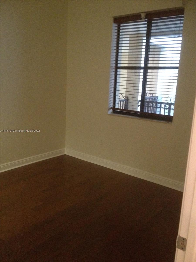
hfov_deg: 40.7
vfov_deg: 52.6
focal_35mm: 35
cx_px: 98
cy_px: 131
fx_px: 264
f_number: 2.4
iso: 640
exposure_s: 1/15
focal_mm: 4.28
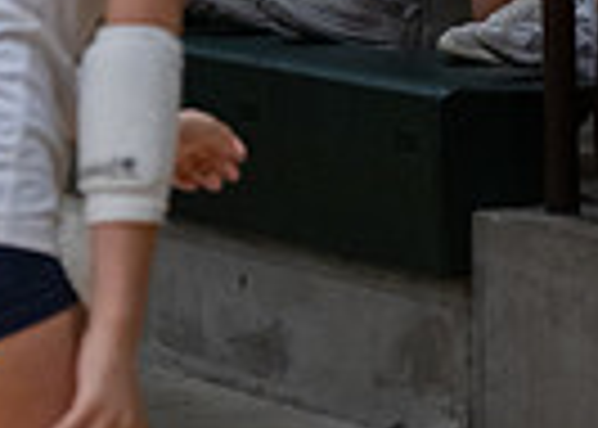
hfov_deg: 6.3
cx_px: 481
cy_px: -496
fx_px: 5452
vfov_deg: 4.4
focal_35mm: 321
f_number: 2.8
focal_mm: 70
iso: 2500
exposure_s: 1/1000
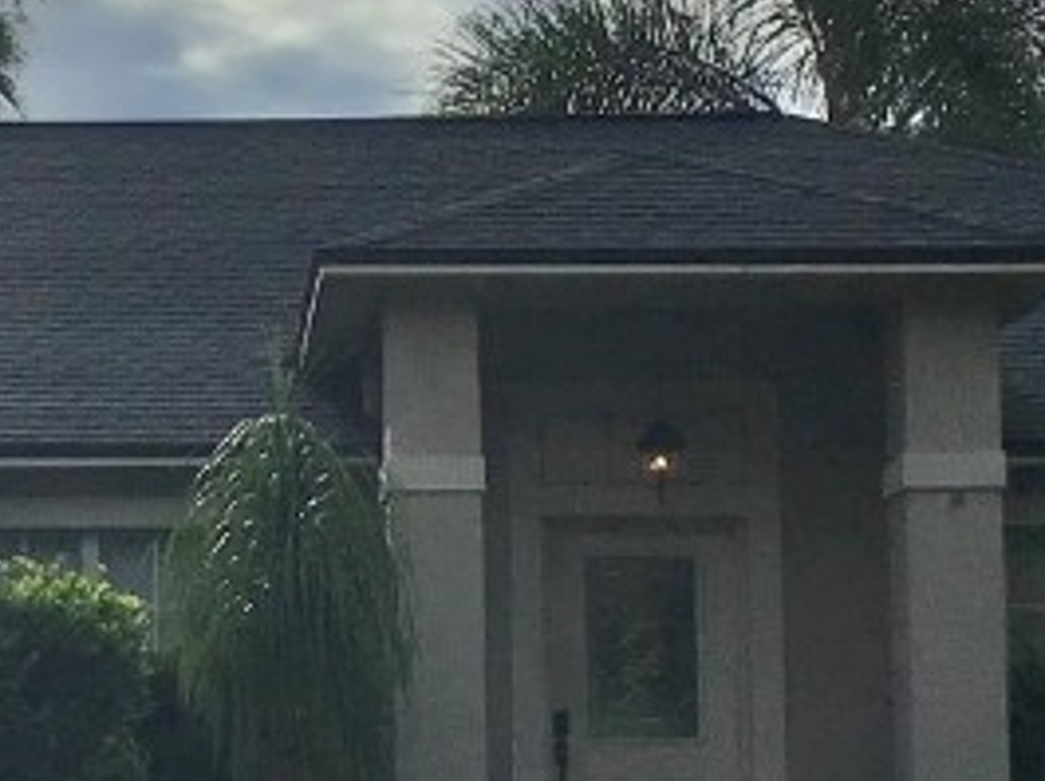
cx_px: -67
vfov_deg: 12.3
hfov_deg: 16.0
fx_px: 3618
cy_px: 607
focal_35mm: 120
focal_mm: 3.3
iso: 25
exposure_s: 1/5102
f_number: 2.4
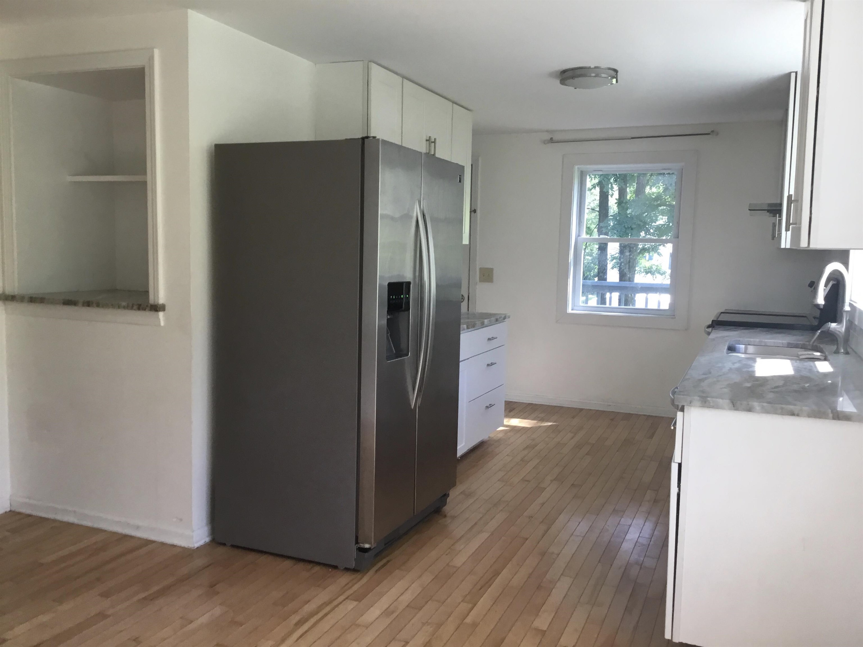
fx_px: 773
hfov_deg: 58.4
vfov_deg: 45.4
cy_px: 324
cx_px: 432
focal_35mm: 31
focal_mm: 3.3
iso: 32
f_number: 2.4
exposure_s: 1/40
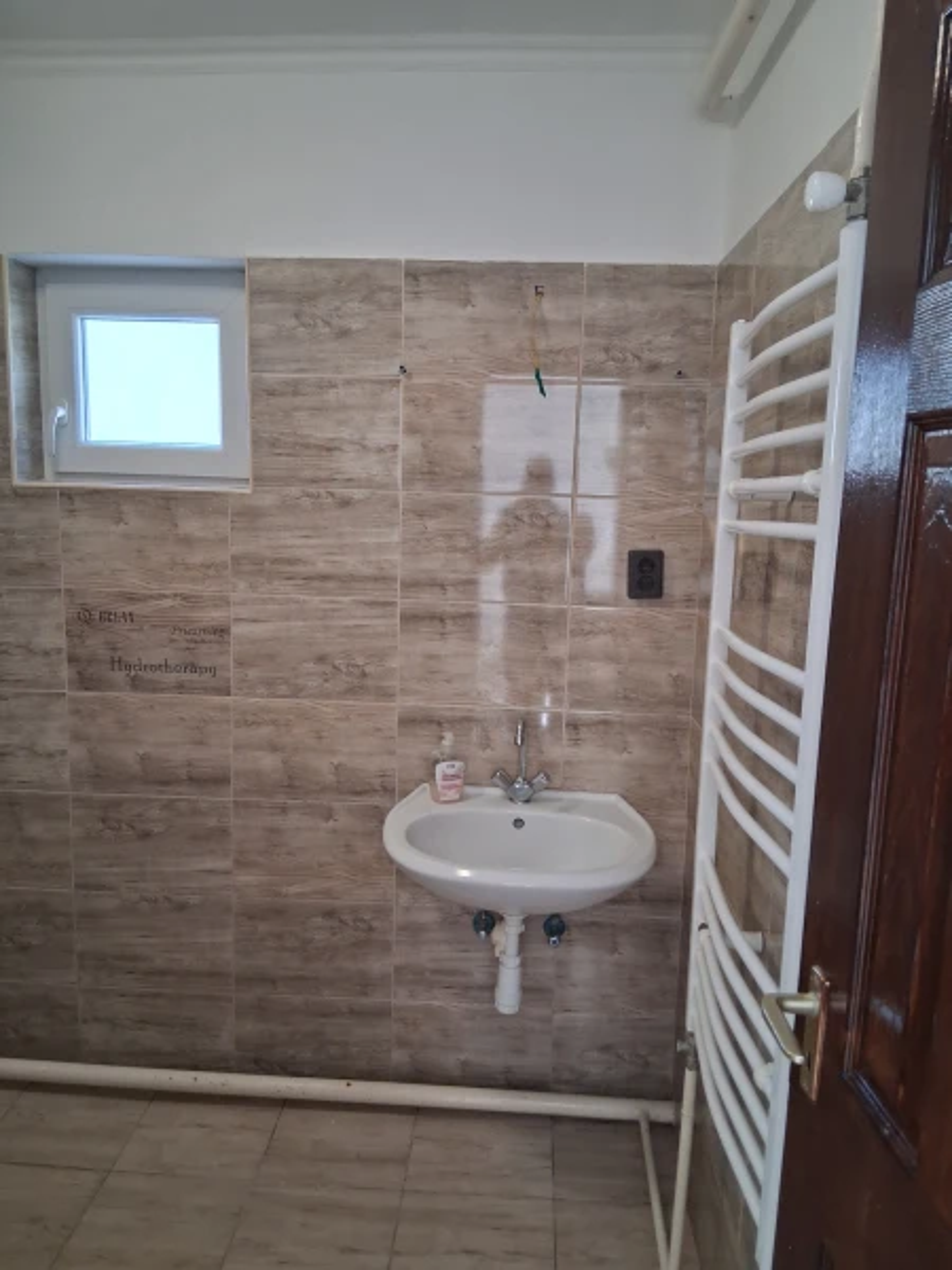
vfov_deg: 67.3
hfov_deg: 53.1
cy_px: 635
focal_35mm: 26
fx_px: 953
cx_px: 476
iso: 400
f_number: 1.8
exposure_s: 1/100
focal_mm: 3.98
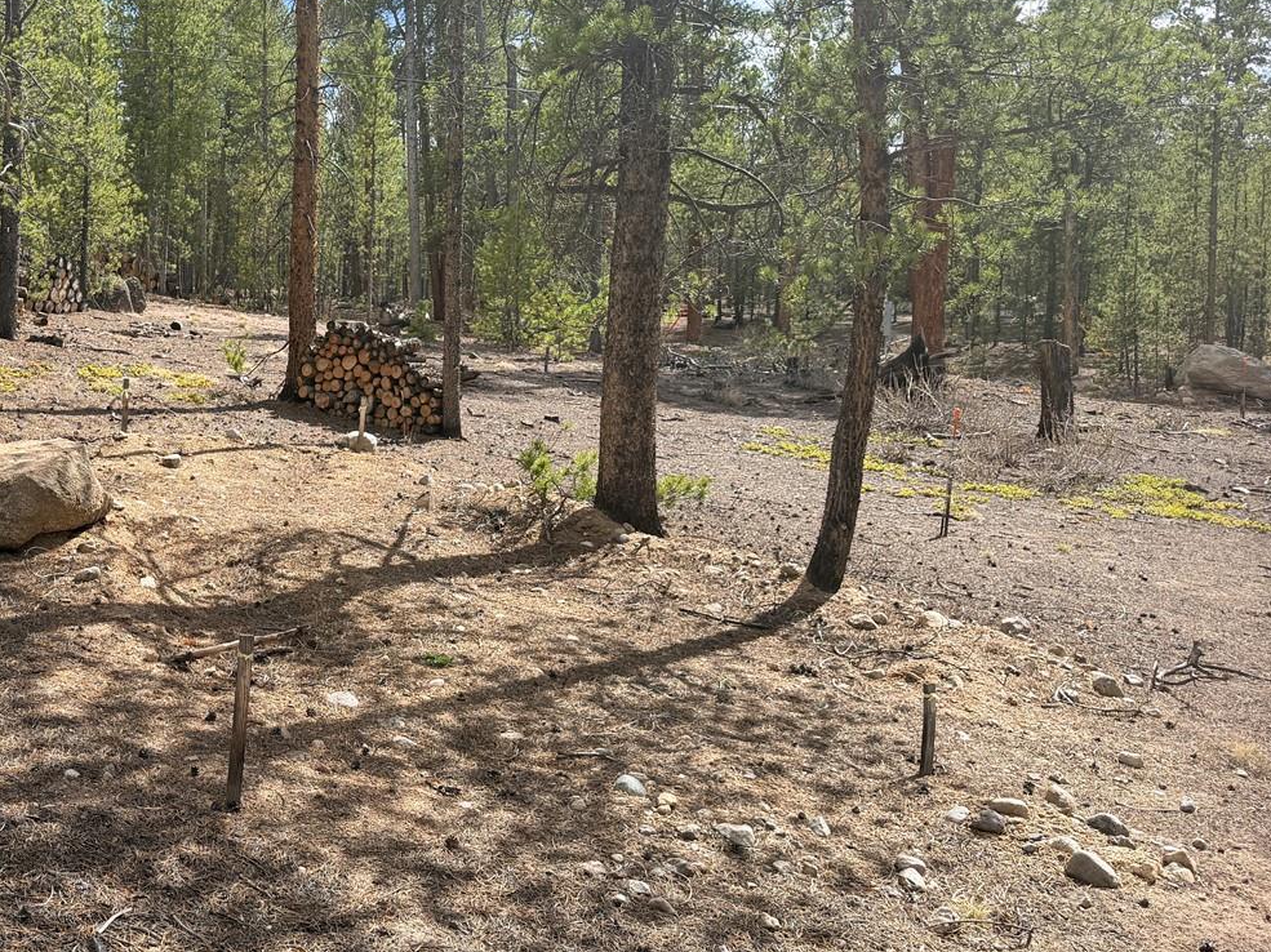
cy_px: 449
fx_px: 1431
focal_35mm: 39
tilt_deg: -0.5
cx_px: 267
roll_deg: -1.0
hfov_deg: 45.6
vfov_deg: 36.8
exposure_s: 1/3145
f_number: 1.78
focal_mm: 6.76
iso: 100
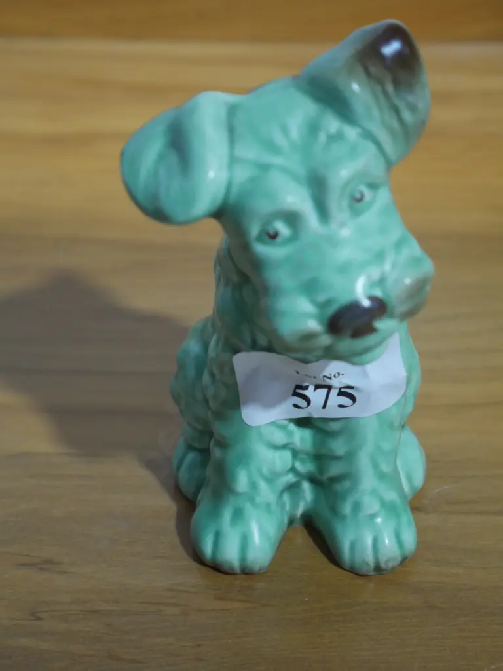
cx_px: 252
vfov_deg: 23.3
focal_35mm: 84
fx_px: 1627
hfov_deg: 17.6
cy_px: 336
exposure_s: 1/100
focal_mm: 42
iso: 2000
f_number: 5.6
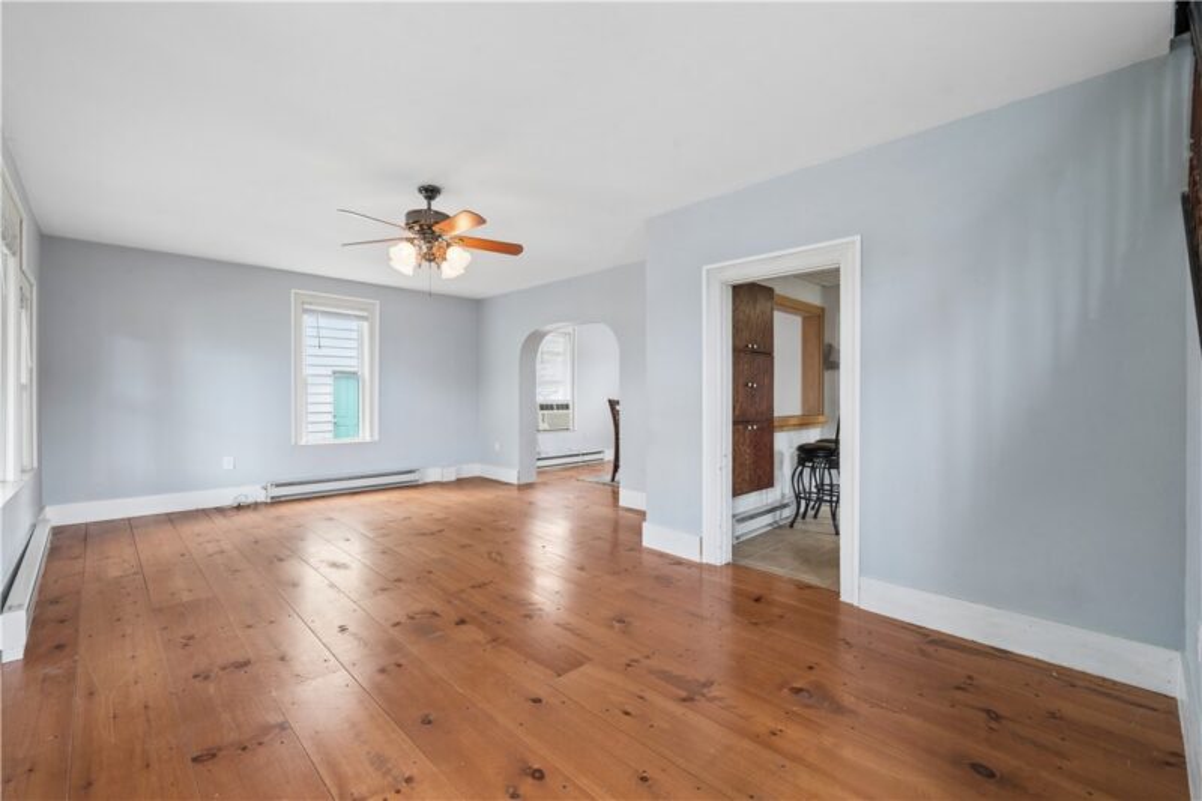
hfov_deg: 100.4
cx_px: 601
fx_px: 501
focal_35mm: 15
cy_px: 400
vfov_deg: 77.3
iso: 200
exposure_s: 1/6
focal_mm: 15
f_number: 11
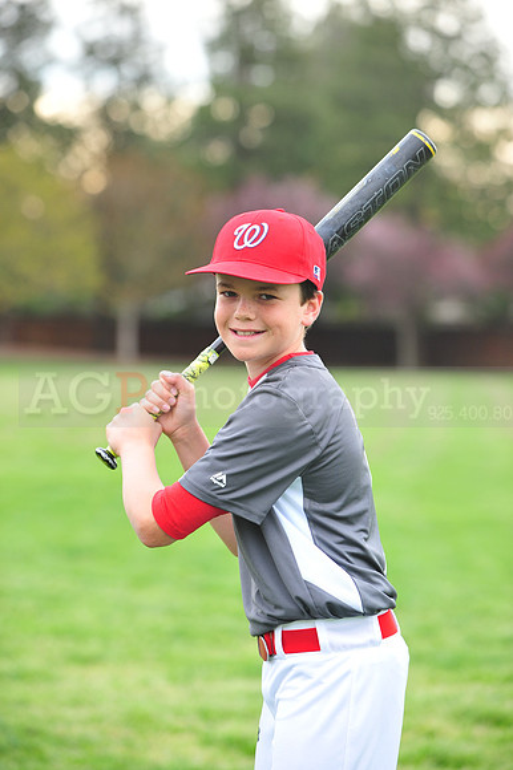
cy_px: 385
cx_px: 256
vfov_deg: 15.2
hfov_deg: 10.1
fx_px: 2889
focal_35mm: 135
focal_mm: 135
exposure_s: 1/320
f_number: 4.5
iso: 400
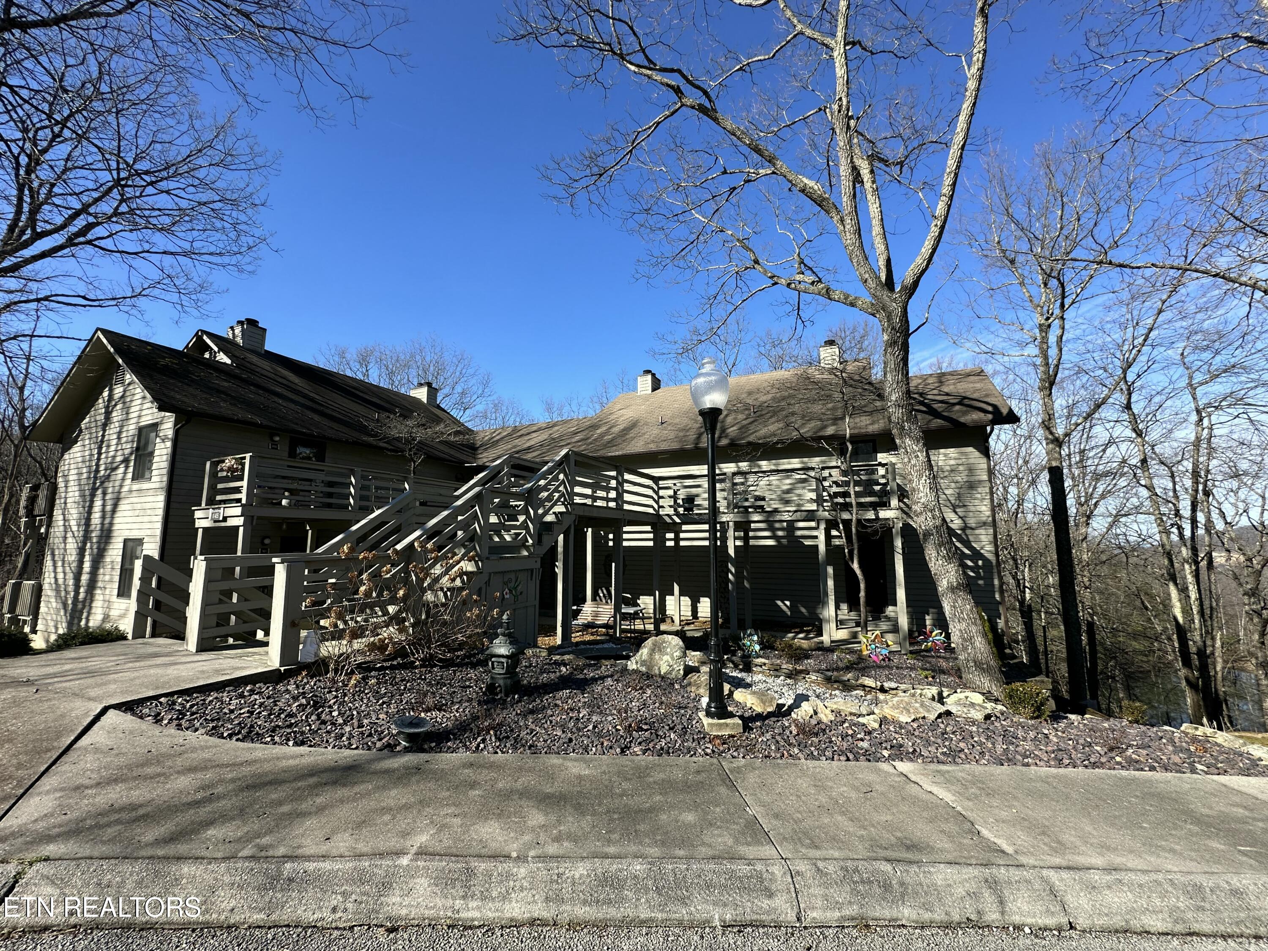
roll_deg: +0.5
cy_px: 476
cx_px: 634
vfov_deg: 85.7
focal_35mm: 14
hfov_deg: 102.1
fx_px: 513
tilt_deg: +8.0
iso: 50
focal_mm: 2.22
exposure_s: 1/875
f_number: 2.2
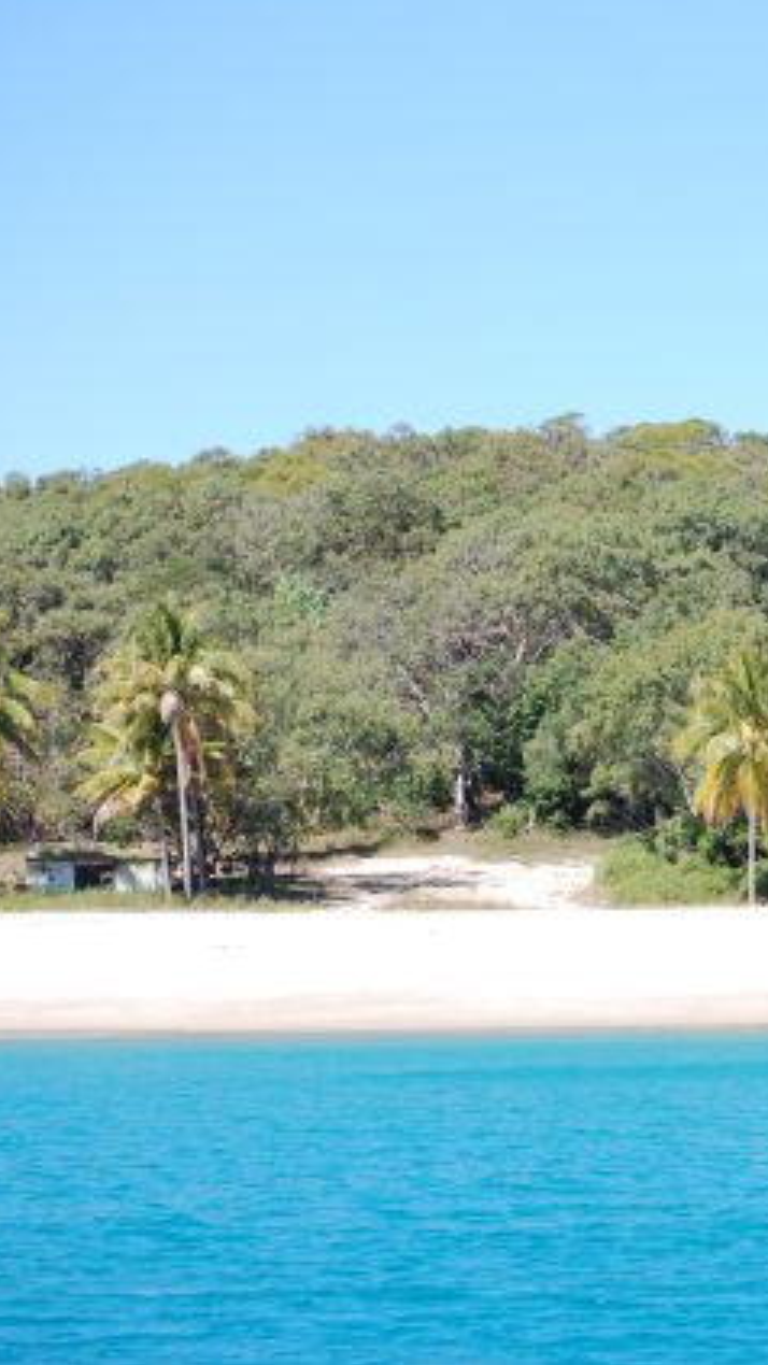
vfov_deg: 16.4
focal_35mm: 131
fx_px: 4734
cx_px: 894
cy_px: 681
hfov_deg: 9.2
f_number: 7.1
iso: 100
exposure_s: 1/200
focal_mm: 55
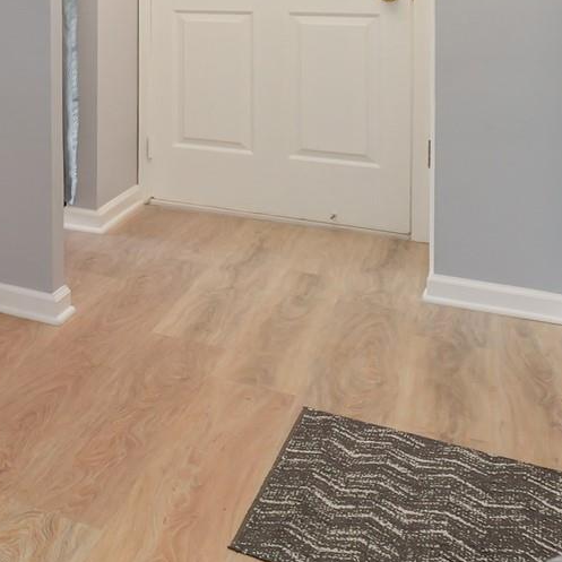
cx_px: -472
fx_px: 937
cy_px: -12
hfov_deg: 21.1
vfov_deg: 30.8
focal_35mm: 51
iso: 800
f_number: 3.5
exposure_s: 1/50
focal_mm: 7
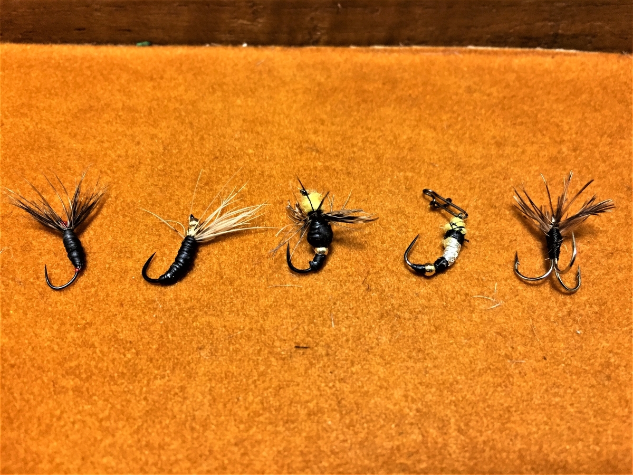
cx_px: 316
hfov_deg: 61.7
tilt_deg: -53.6
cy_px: 238
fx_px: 530
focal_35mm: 29
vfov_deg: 48.2
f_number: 2.2
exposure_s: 1/24
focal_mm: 4.15
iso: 250
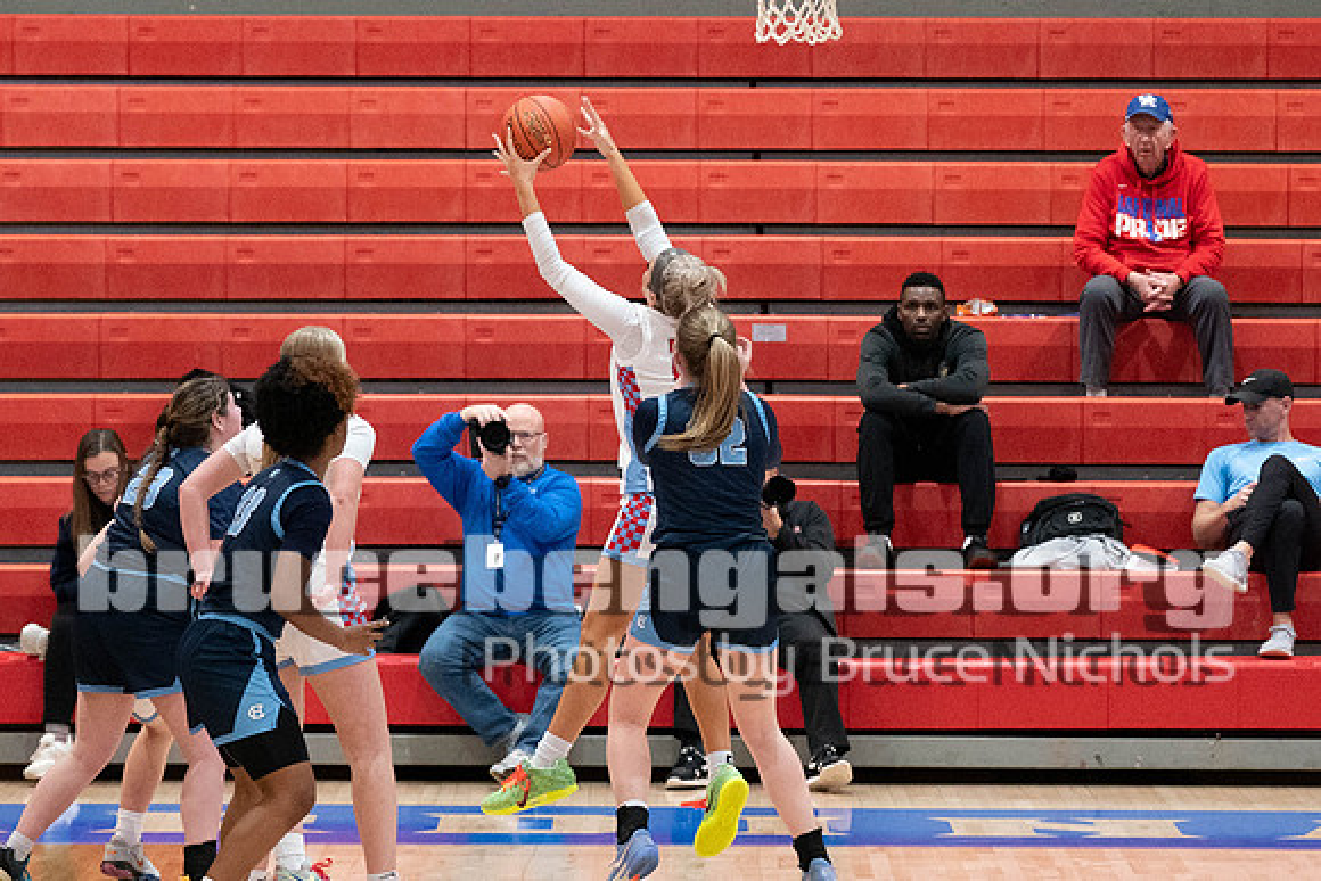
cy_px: 399
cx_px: 628
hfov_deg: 8.1
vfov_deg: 5.4
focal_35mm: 253
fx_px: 9302
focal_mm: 135
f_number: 2.8
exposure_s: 1/1000
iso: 6400
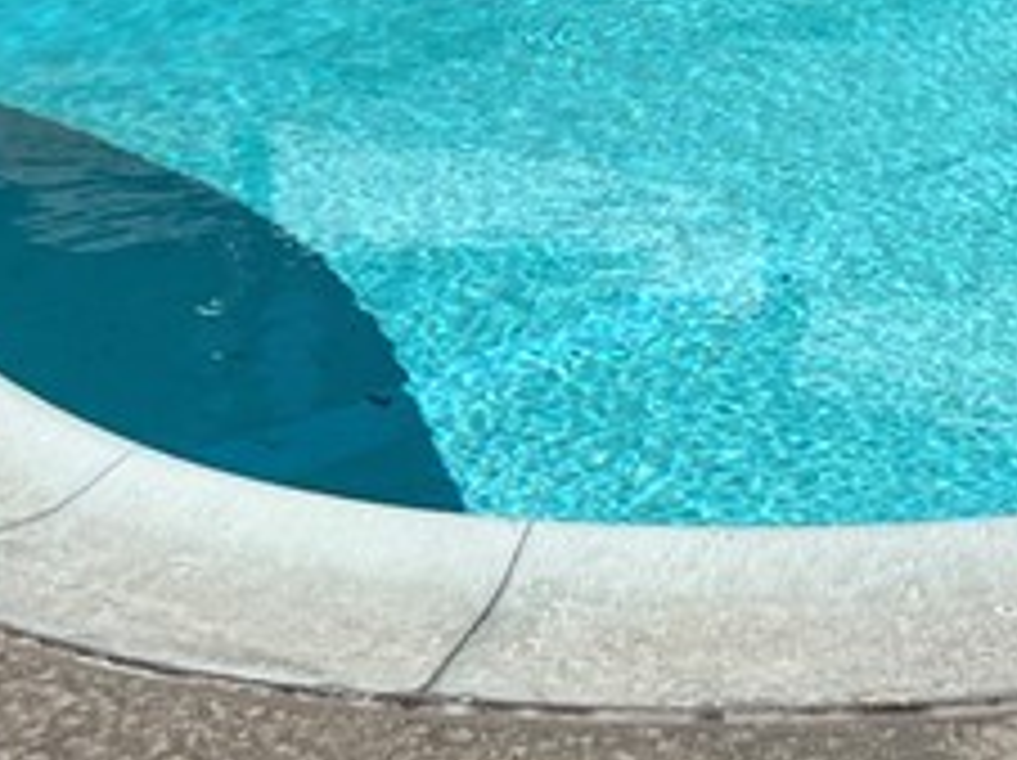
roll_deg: -0.8
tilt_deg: -6.4
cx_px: 1318
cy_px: -495
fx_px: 3463
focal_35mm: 118
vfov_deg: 11.8
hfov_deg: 15.9
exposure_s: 1/8696
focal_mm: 5.7
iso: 50
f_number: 1.5
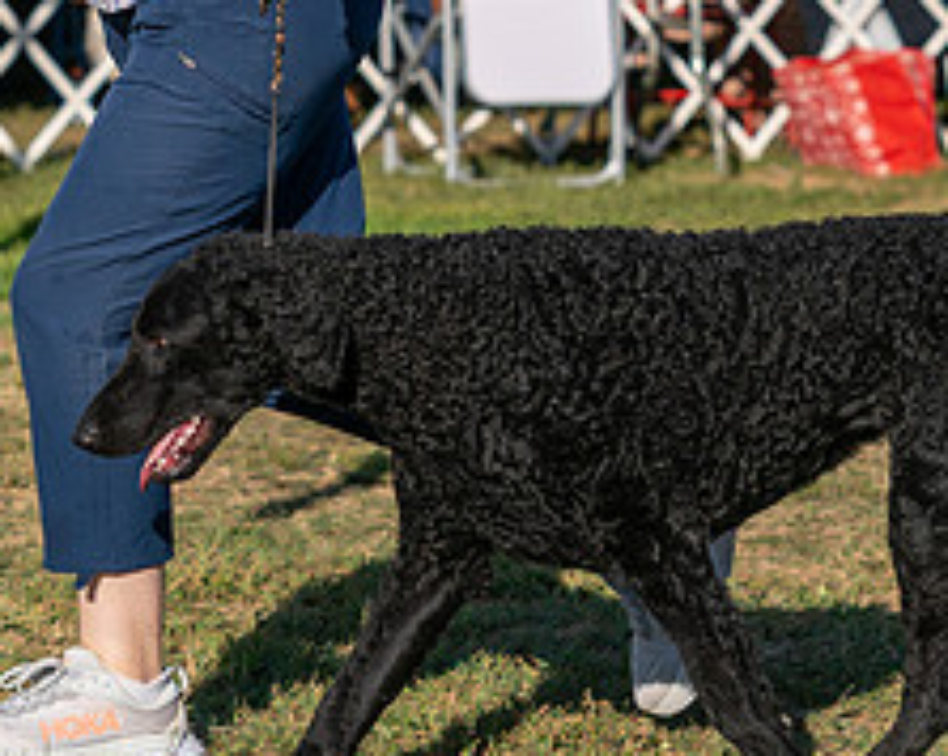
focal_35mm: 236
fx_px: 6616
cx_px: 410
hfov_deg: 8.2
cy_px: -30
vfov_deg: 6.5
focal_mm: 83
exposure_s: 1/1250
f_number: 4.5
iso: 100
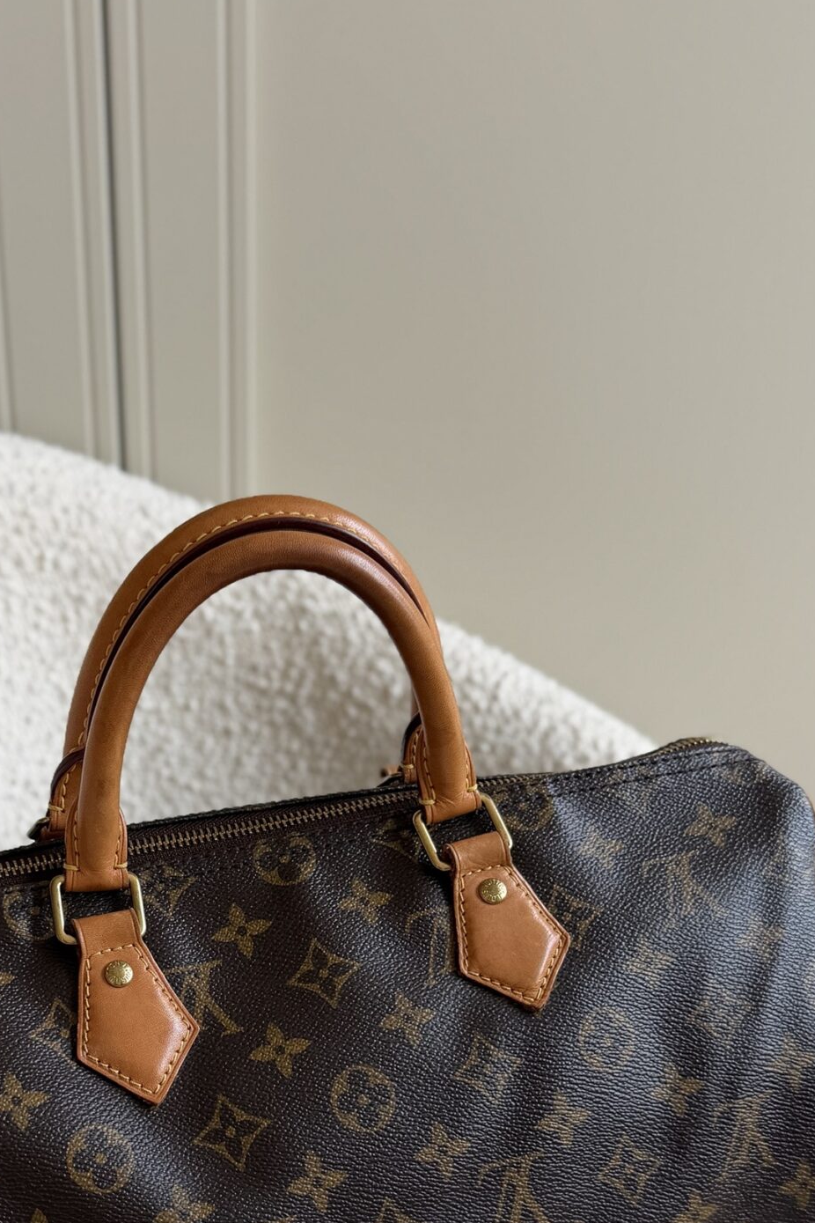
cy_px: 947
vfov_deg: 41.2
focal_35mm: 46
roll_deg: +0.2
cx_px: 215
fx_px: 1562
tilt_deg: -28.4
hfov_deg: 28.8
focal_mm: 6.76
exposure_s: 1/389
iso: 80
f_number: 1.78
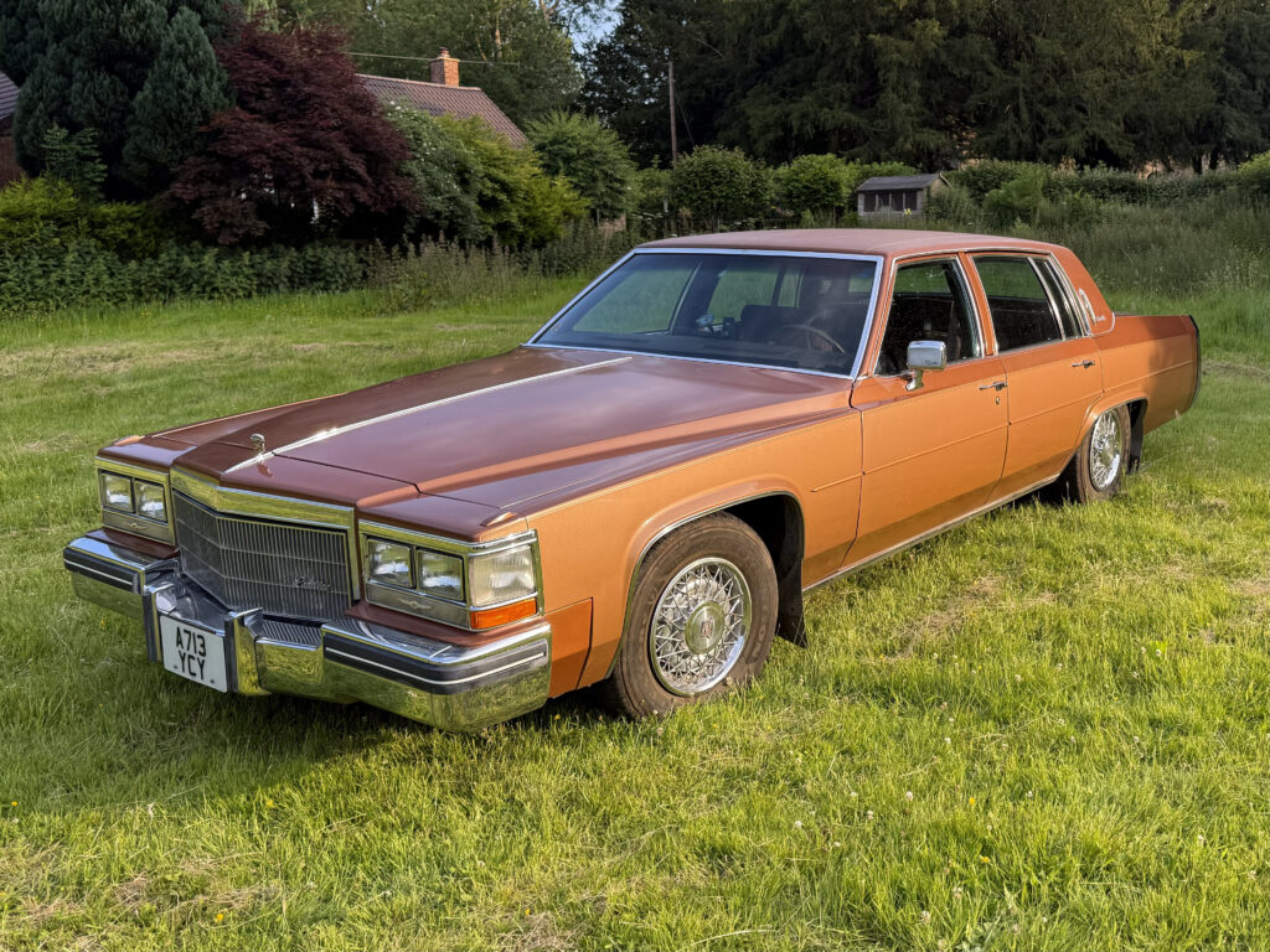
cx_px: 635
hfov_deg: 71.6
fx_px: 881
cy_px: 476
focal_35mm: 24
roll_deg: +1.4
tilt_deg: -5.6
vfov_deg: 56.8
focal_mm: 6.76
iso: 80
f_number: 1.78
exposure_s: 1/589
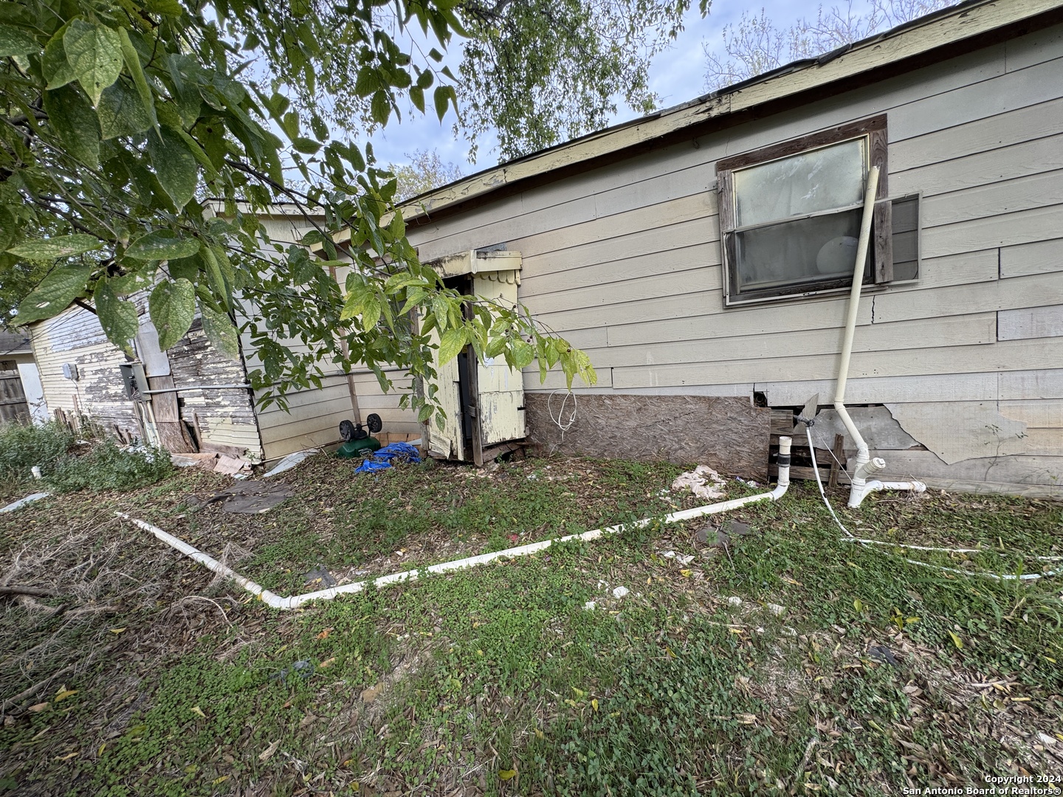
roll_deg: +6.8
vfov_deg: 85.7
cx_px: 532
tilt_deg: -8.2
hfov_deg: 102.1
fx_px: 430
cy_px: 398
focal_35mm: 14
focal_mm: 2.22
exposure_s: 1/149
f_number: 2.2
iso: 40
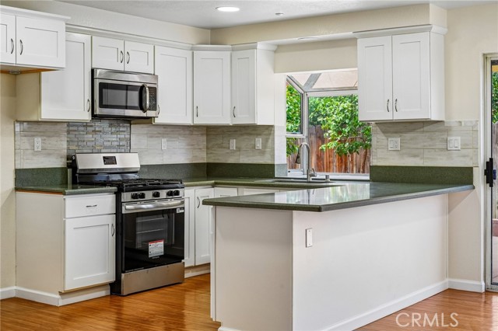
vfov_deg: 27.0
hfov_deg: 39.6
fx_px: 691
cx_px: 249
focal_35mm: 50
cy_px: 166
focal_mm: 50
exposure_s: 1/80
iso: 400
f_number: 8
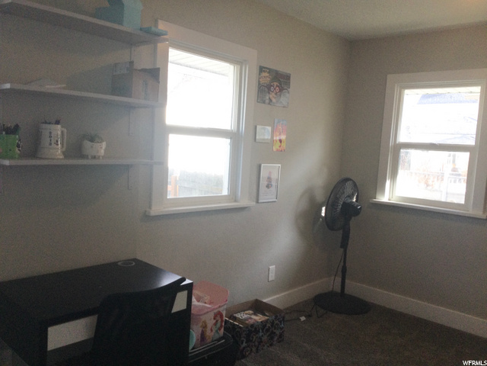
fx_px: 436
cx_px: 244
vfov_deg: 45.4
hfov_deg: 58.4
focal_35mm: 31
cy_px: 183
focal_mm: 3.3
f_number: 2.4
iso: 25
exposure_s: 1/40
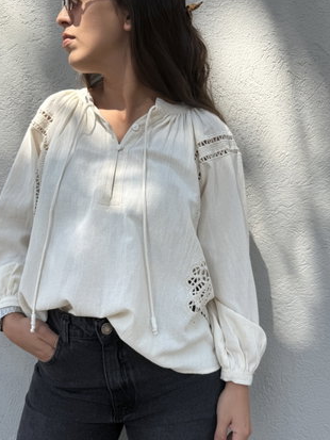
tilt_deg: -4.5
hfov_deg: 45.4
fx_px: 394
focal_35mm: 31
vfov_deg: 58.3
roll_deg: -1.6
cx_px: 152
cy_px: 221
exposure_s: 1/1585
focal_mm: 6.76
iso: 80
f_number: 1.78
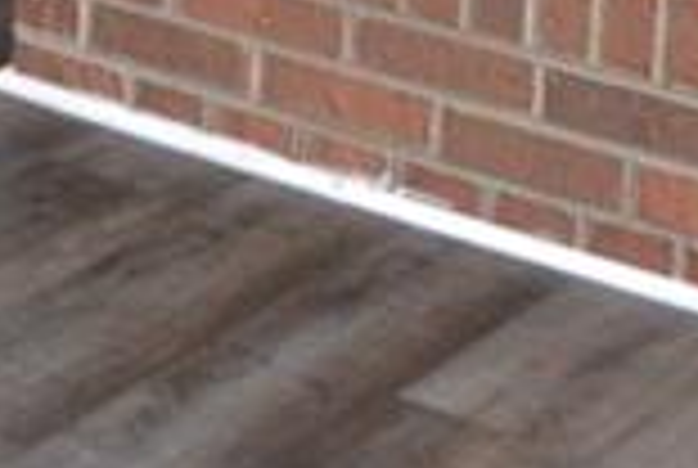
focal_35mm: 178
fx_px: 3458
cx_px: -441
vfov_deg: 7.2
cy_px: -752
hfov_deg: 11.0
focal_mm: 18
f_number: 4
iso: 400
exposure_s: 1/60
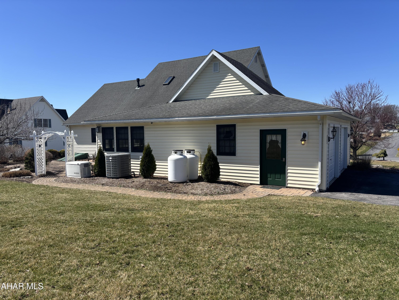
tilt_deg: -4.3
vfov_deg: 53.1
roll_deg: +0.9
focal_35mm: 26
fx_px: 300
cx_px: 200
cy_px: 150
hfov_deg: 67.3
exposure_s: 1/2857
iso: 50
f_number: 1.6
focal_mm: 5.96
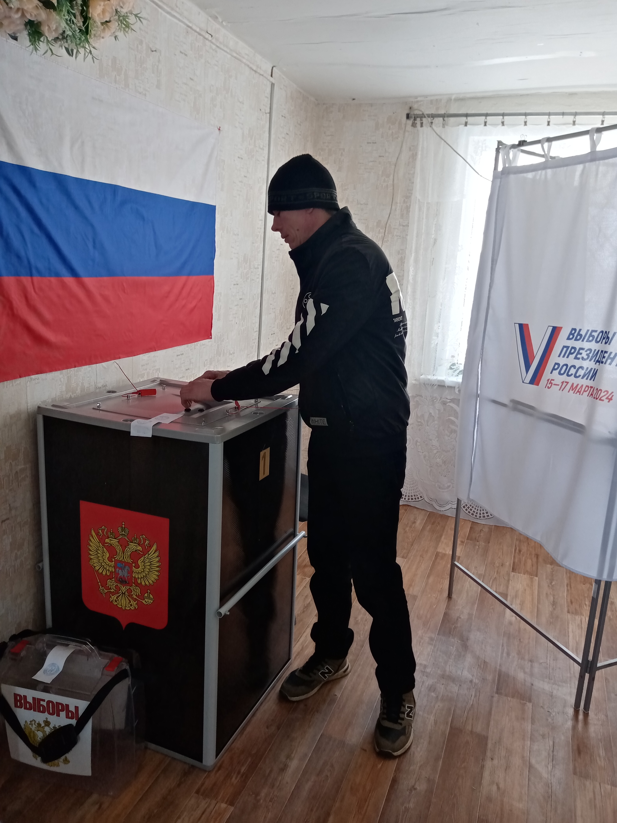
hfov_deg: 53.1
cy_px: 412
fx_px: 618
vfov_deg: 67.3
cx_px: 308
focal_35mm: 26
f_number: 1.8
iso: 121
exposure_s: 1/50
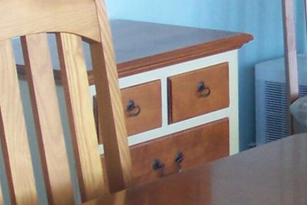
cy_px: 150
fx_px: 1758
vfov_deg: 6.7
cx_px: 296
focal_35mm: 206
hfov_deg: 9.9
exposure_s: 1/30
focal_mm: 5.85
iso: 100
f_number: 2.8
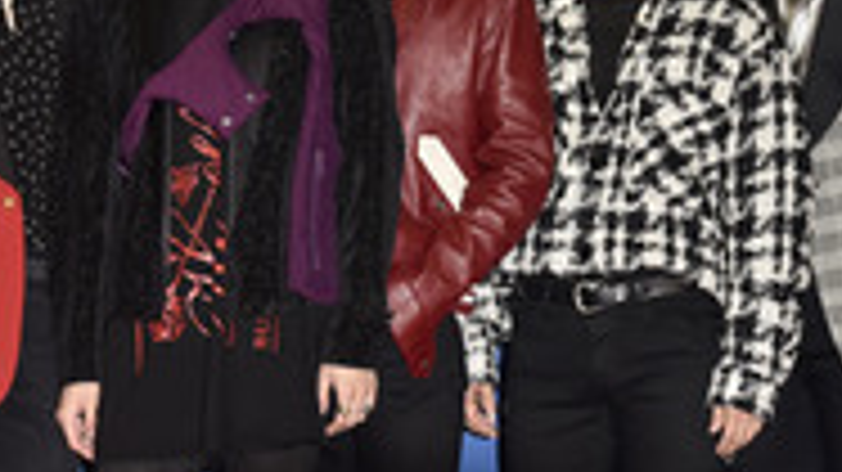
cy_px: 333
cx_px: 146
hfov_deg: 12.5
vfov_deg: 7.0
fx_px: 3839
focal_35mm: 172
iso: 1600
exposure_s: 1/250
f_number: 6.3
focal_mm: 68
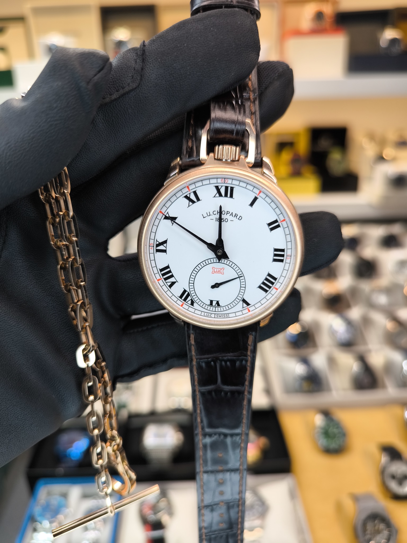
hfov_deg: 56.8
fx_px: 376
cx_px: 204
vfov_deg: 71.6
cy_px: 272
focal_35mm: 24
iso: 64
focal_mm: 6.92
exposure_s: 1/120
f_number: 1.9
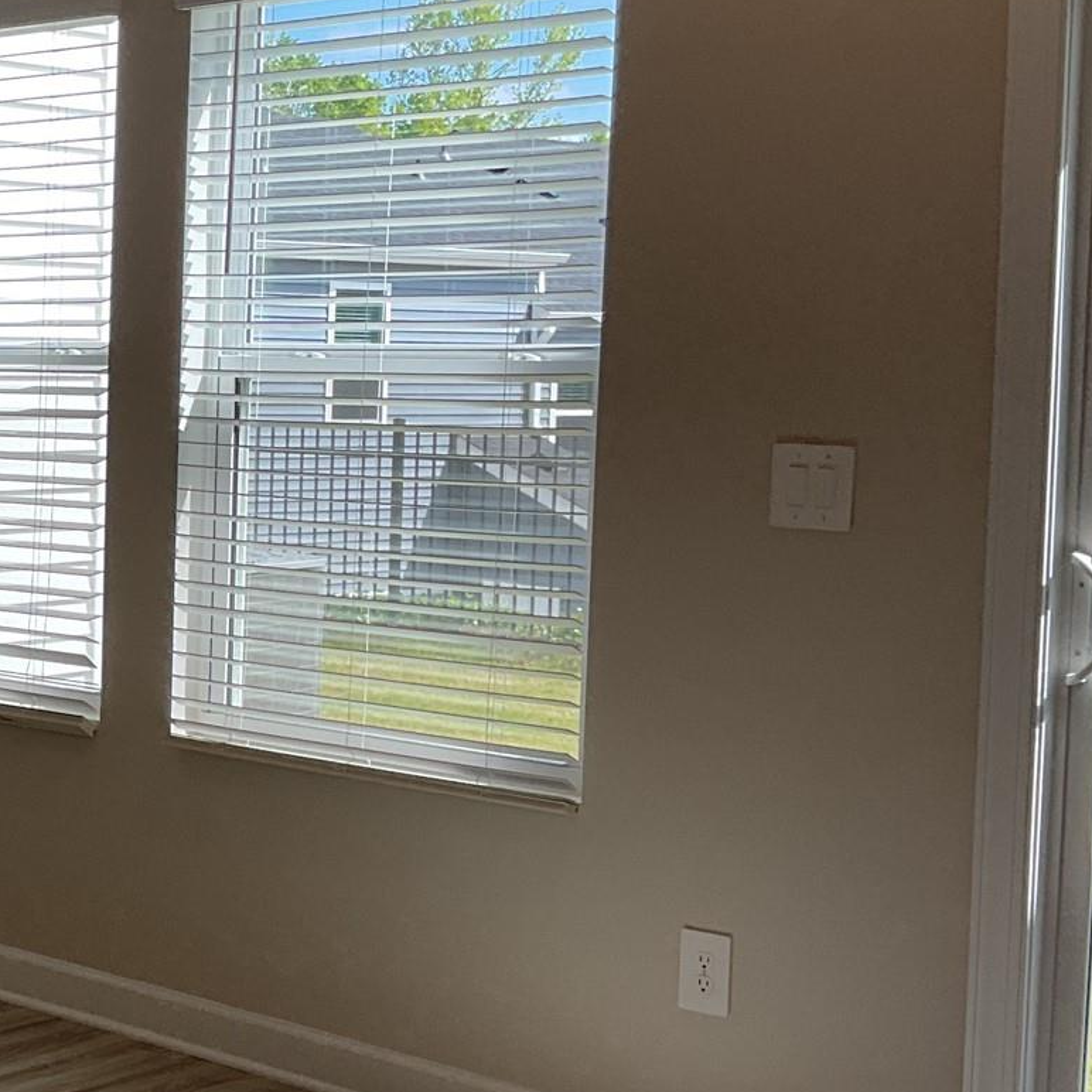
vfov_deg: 25.4
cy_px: 547
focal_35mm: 68
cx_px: -161
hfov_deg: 23.5
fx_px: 2427
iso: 16
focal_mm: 3
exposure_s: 1/260
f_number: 1.8
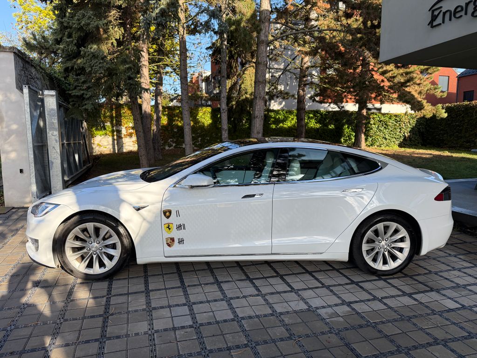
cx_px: 238
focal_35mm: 24
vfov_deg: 56.8
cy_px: 179
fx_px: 331
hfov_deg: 71.6
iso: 100
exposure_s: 1/1410
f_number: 1.78
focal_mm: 6.76
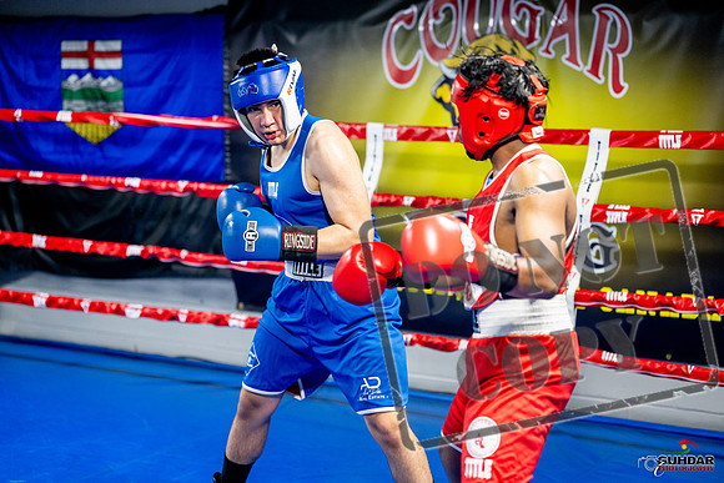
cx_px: 362
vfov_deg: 19.5
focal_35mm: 70
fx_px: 1408
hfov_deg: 28.8
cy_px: 242
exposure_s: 1/800
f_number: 2
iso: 4000
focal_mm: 70
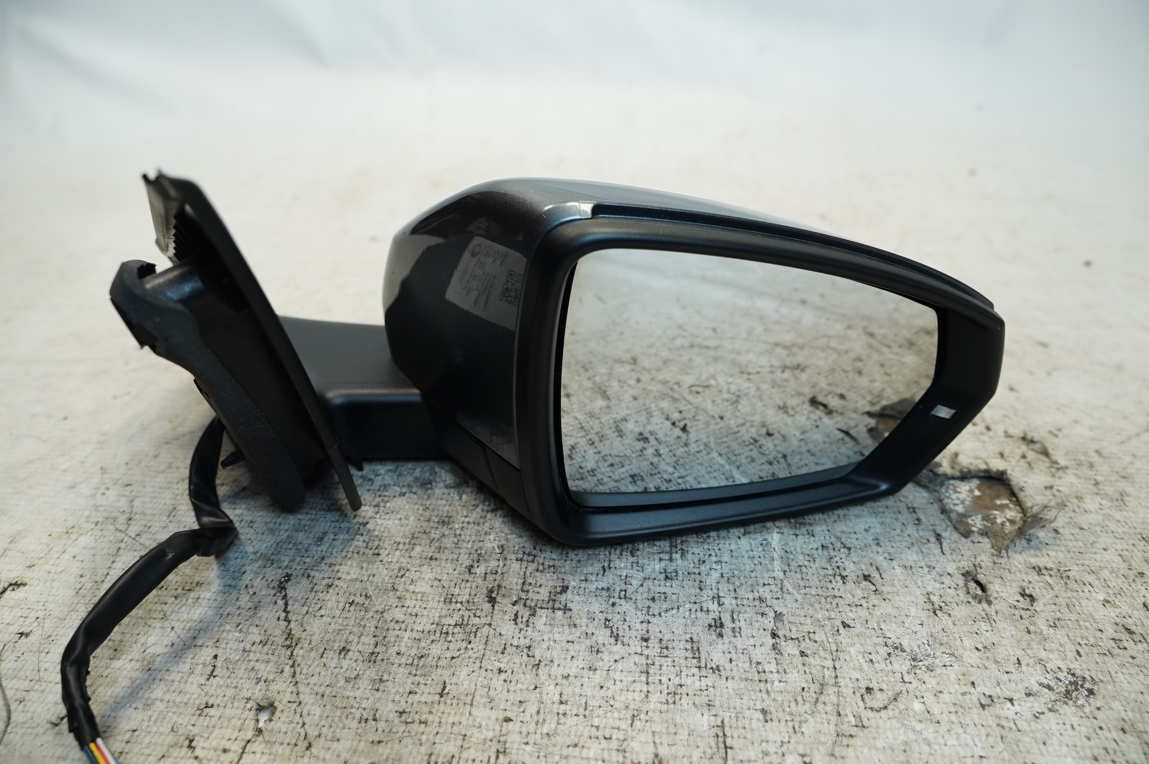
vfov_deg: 53.0
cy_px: 382
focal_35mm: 24
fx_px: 765
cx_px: 574
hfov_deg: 73.8
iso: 200
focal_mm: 16
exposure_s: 1/60
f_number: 4
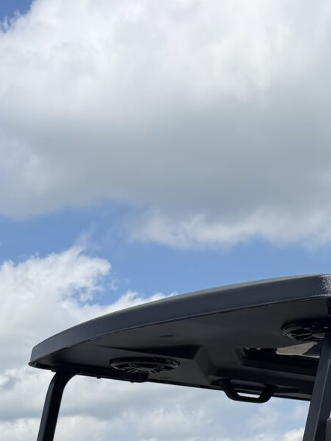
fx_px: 995
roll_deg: +2.3
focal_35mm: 78
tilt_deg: -9.3
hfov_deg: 18.5
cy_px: 708
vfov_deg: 20.4
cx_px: 307
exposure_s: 1/3953
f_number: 1.78
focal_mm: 6.76
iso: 80
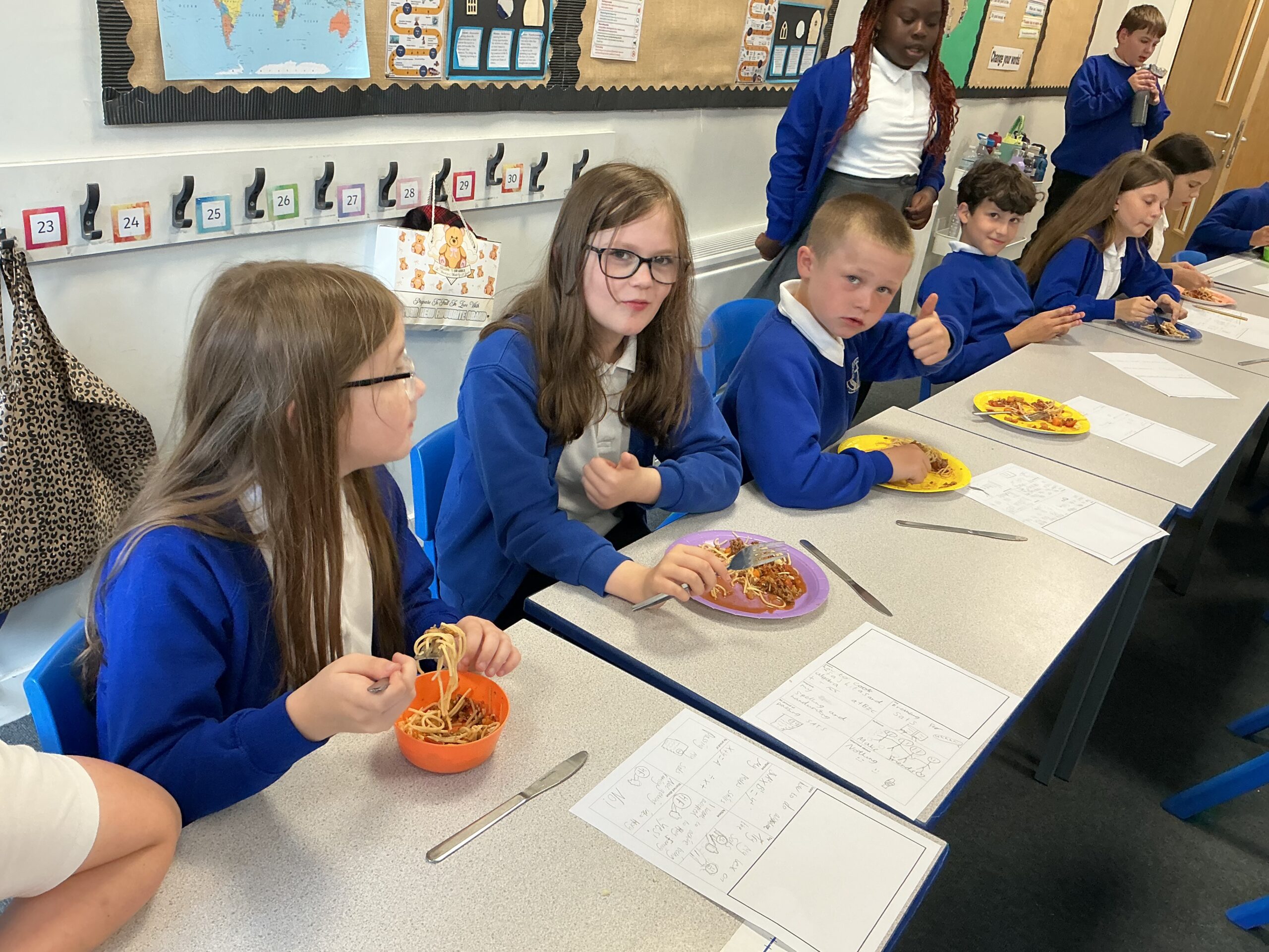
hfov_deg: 61.7
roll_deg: -8.3
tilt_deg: -25.9
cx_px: 634
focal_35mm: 29
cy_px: 476
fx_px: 1063
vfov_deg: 48.2
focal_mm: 3
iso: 80
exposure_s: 1/60
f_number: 1.8
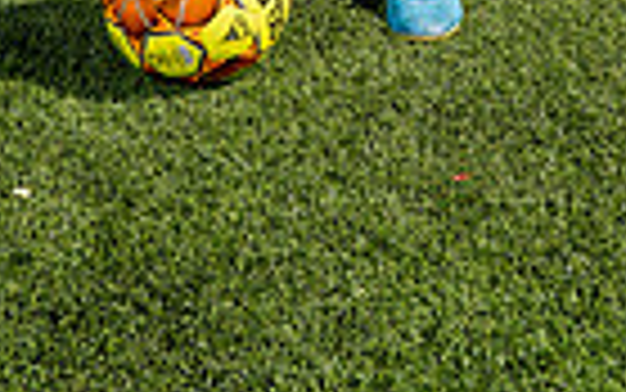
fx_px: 1741
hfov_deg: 20.3
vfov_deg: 10.8
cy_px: -577
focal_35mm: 102
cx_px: 414
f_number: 8
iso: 100
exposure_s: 1/250
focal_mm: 31
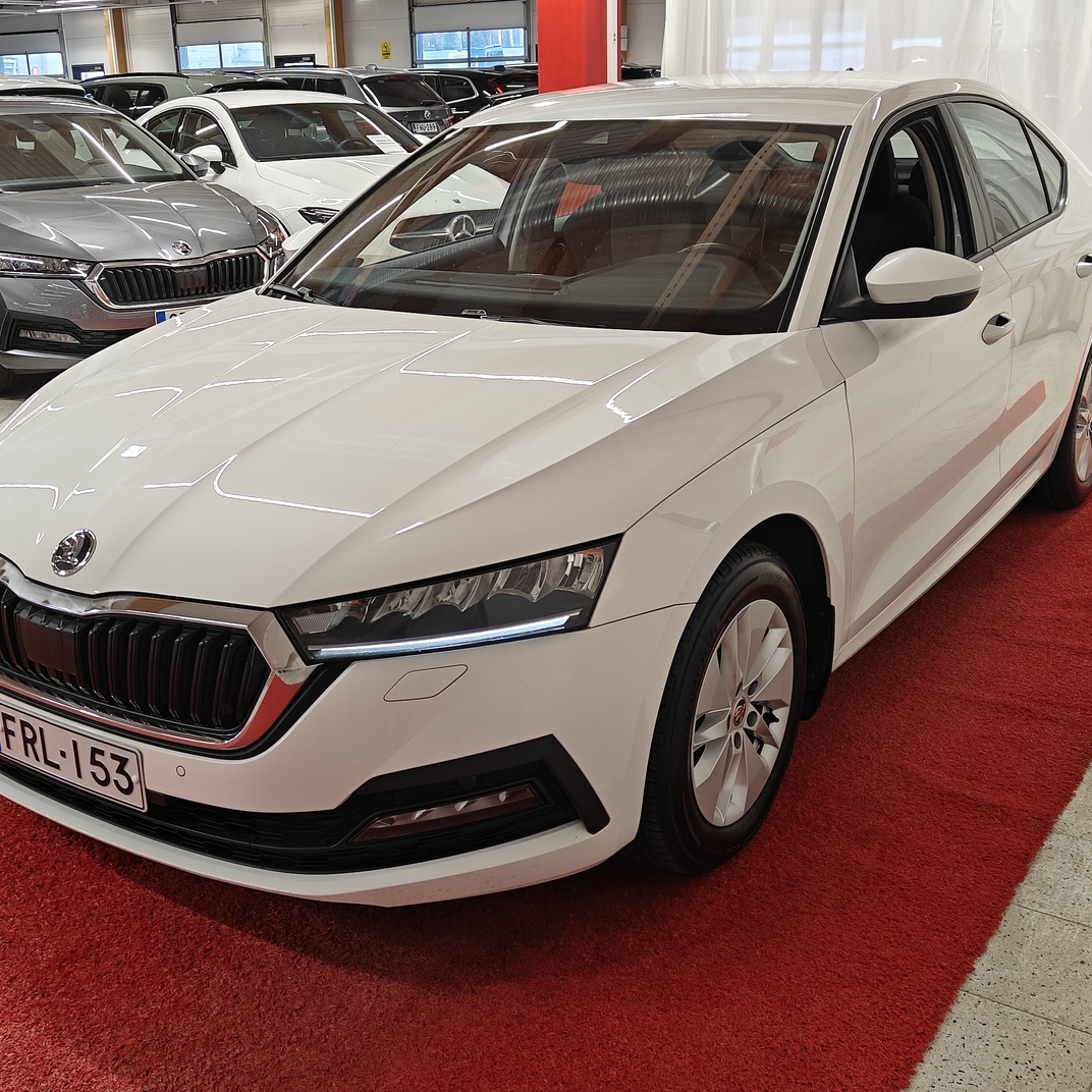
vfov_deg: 43.9
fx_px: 1356
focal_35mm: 38
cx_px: 510
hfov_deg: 43.8
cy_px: 549
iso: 64
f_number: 1.8
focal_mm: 5.59
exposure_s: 1/80
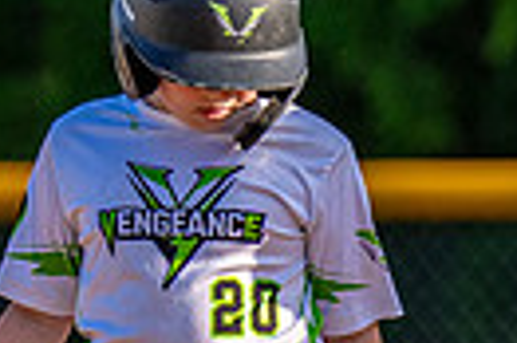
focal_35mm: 1735
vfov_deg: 0.8
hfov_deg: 1.2
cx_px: 869
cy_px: 486
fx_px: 24885
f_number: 2.8
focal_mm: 200
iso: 160
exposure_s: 1/3200
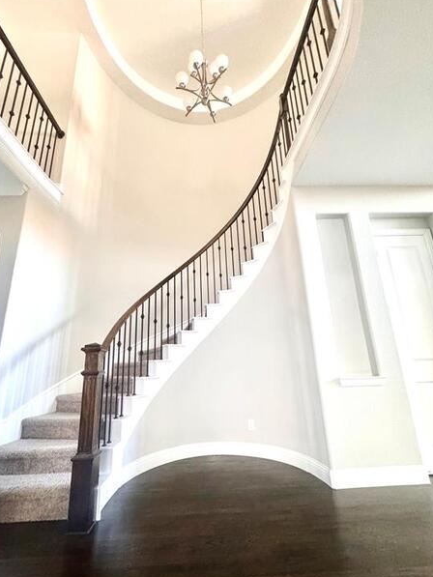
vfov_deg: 98.1
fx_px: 250
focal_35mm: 15
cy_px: 303
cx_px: 206
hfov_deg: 81.7
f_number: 2.2
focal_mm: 2.22
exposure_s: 1/60
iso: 800
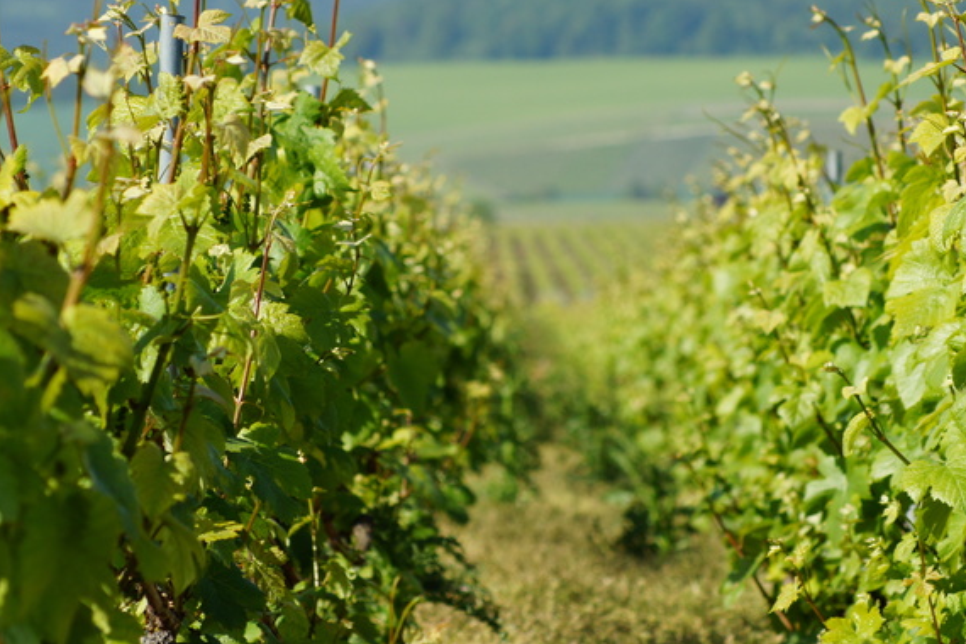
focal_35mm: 316
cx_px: 566
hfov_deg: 6.5
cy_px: 284
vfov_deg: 4.3
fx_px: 8479
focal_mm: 150
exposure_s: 1/400
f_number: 7.1
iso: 200
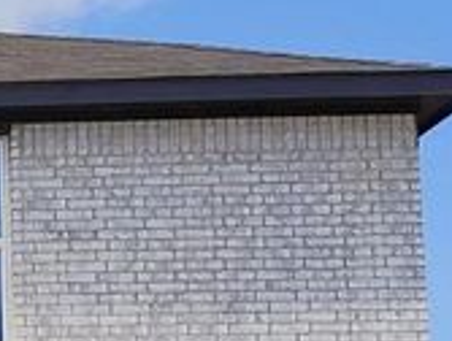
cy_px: 497
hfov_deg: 11.4
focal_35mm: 147
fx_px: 1924
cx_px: -579
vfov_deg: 9.9
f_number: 1.8
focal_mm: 5.56
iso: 100
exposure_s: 1/1553
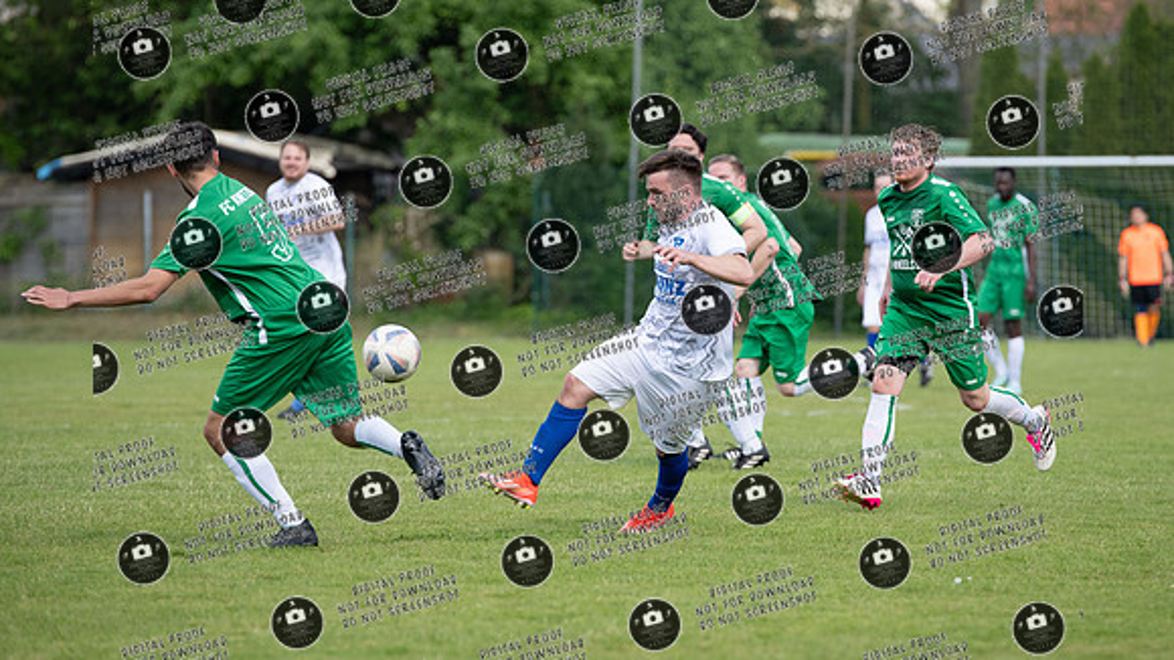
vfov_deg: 5.0
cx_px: 665
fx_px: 7632
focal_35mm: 245
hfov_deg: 8.8
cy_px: 278
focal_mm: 200
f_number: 3.5
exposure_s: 1/1600
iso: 450
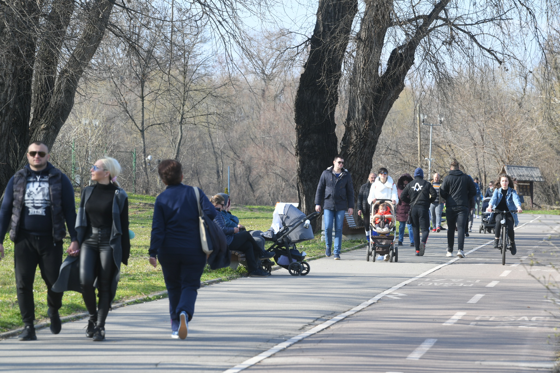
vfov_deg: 6.9
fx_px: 3111
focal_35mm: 200
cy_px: 186
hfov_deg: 10.3
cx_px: 280
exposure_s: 1/320
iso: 400
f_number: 9
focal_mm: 200
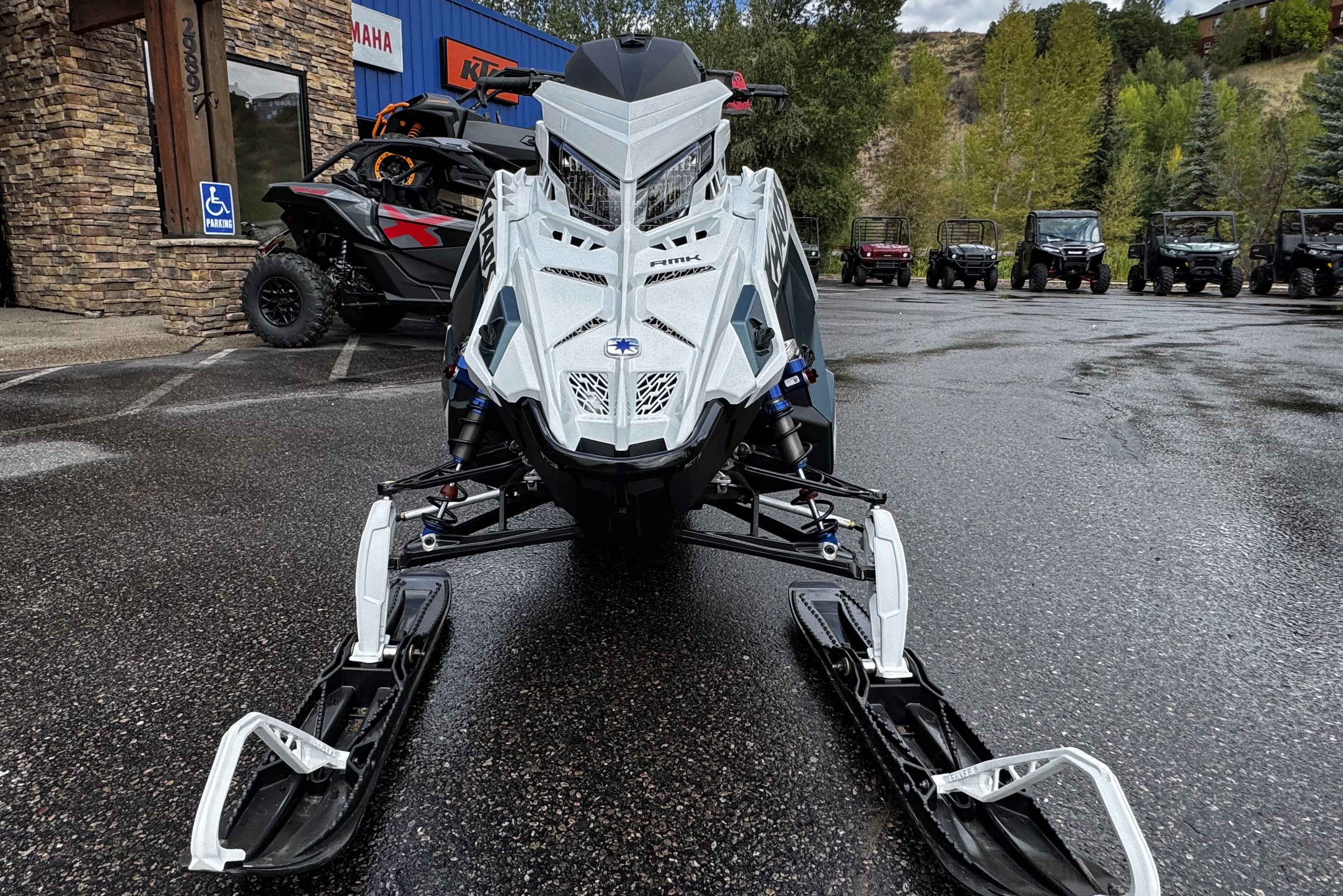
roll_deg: +0.5
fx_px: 783
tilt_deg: -14.1
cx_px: 602
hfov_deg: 80.9
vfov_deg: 59.4
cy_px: 409
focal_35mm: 21
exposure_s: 1/664
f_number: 2.2
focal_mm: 2.22
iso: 40
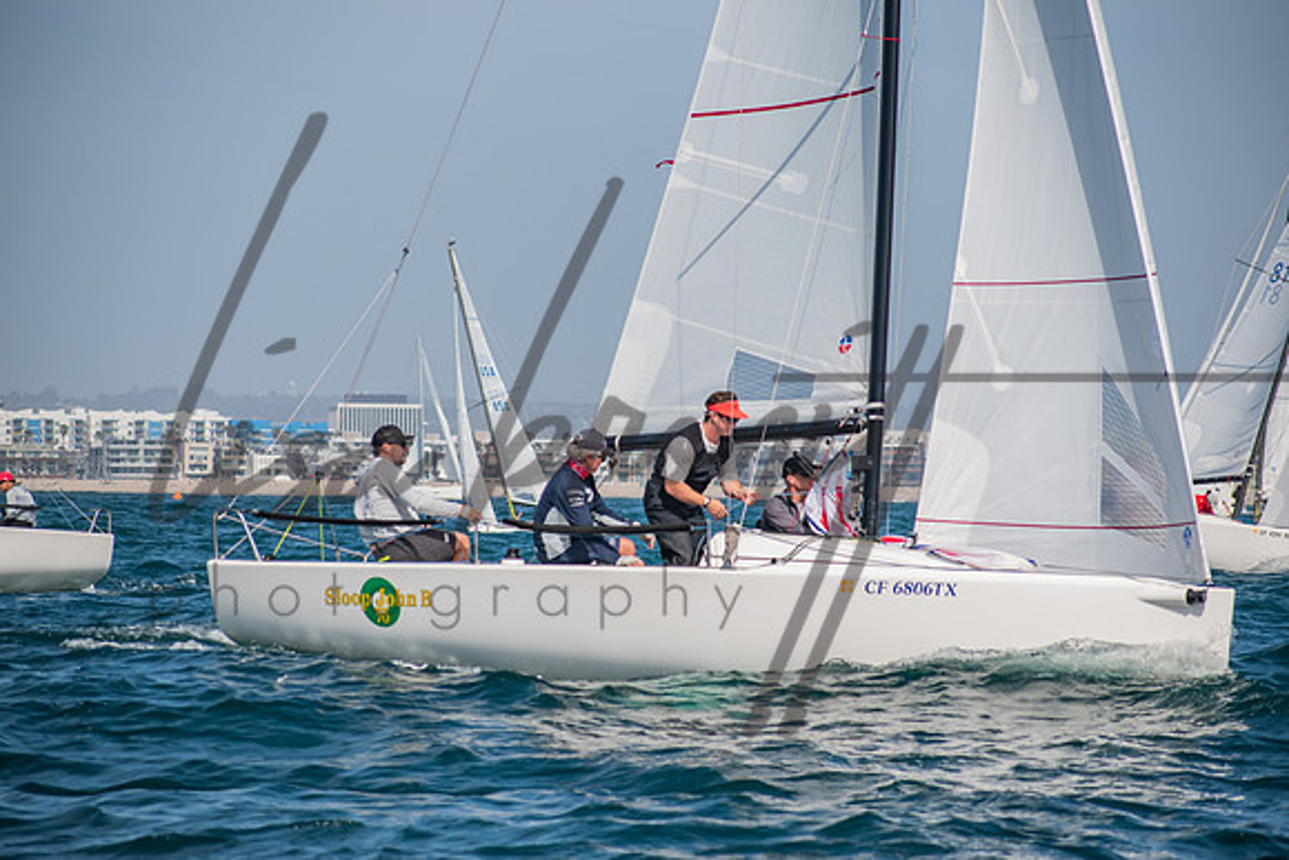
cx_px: 644
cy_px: 430
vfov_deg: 6.3
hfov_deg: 9.5
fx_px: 7789
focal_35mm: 218
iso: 200
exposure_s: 1/1250
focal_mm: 145
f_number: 6.3
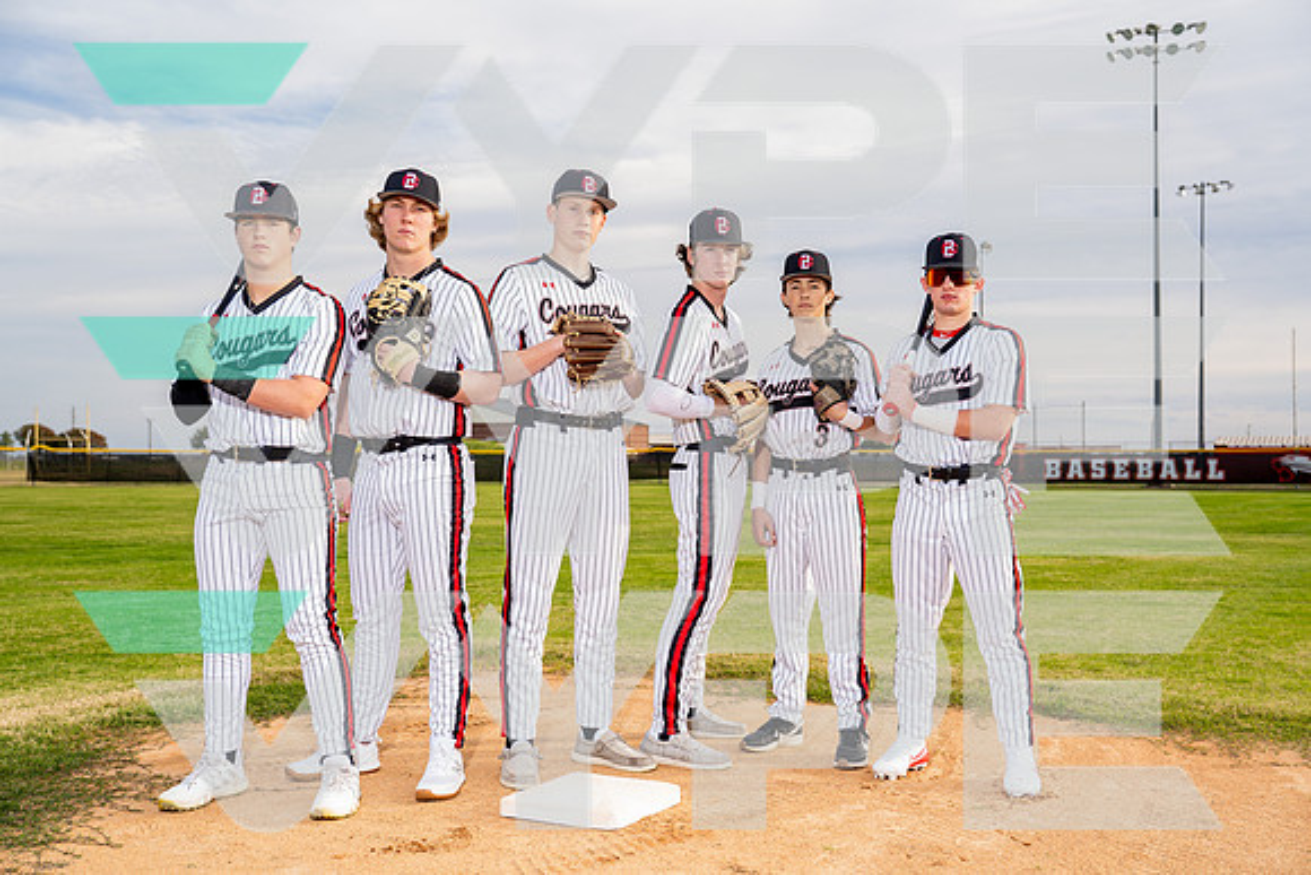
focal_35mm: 37
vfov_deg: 36.0
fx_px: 1348
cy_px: 438
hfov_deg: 51.9
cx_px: 656
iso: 100
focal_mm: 37
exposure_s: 1/250
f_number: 4
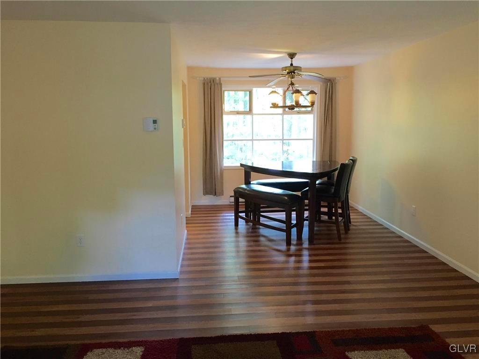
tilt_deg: -8.3
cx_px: 240
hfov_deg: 61.7
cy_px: 180
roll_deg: -0.4
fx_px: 401
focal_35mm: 29
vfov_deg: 48.2
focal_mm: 4.15
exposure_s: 1/30
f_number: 2.2
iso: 125
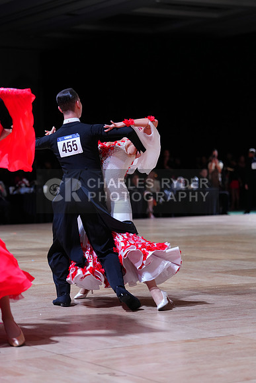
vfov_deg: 21.5
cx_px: 128
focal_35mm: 95
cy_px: 192
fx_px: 1013
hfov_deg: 14.4
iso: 800
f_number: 2.8
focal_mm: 95
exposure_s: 1/500
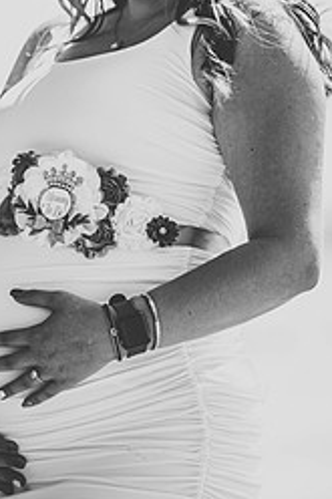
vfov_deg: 6.7
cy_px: 215
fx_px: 4280
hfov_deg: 4.4
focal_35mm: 309
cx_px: 80
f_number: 2.8
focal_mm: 170
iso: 250
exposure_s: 1/4000
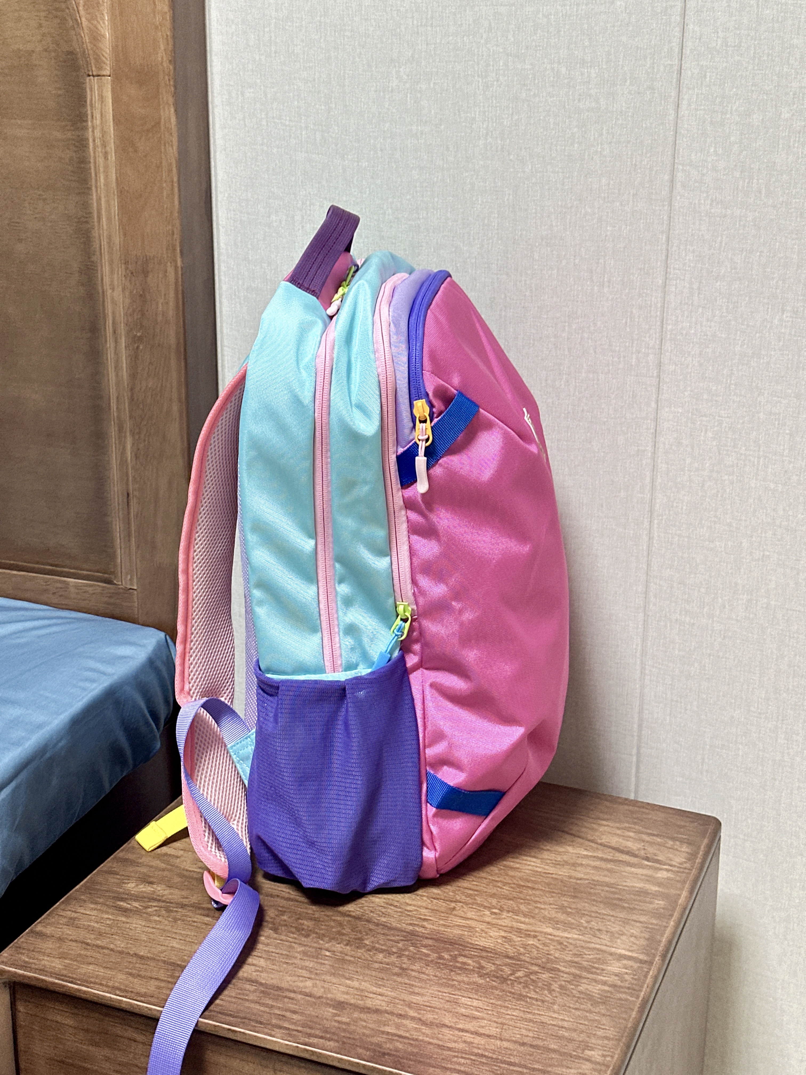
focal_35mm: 48
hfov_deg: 30.3
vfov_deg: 39.7
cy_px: 538
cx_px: 403
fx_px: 1490
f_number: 1.78
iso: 250
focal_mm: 6.86
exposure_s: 1/60
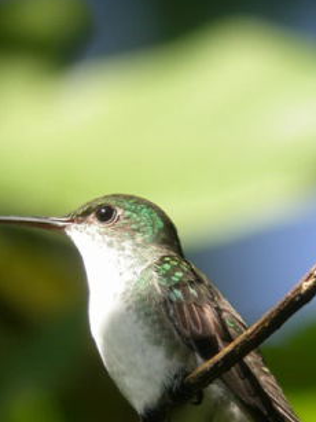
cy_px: 301
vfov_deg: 12.0
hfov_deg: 9.0
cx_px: 202
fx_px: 1998
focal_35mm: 164
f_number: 4
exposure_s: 1/52.7
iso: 100
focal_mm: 21.8
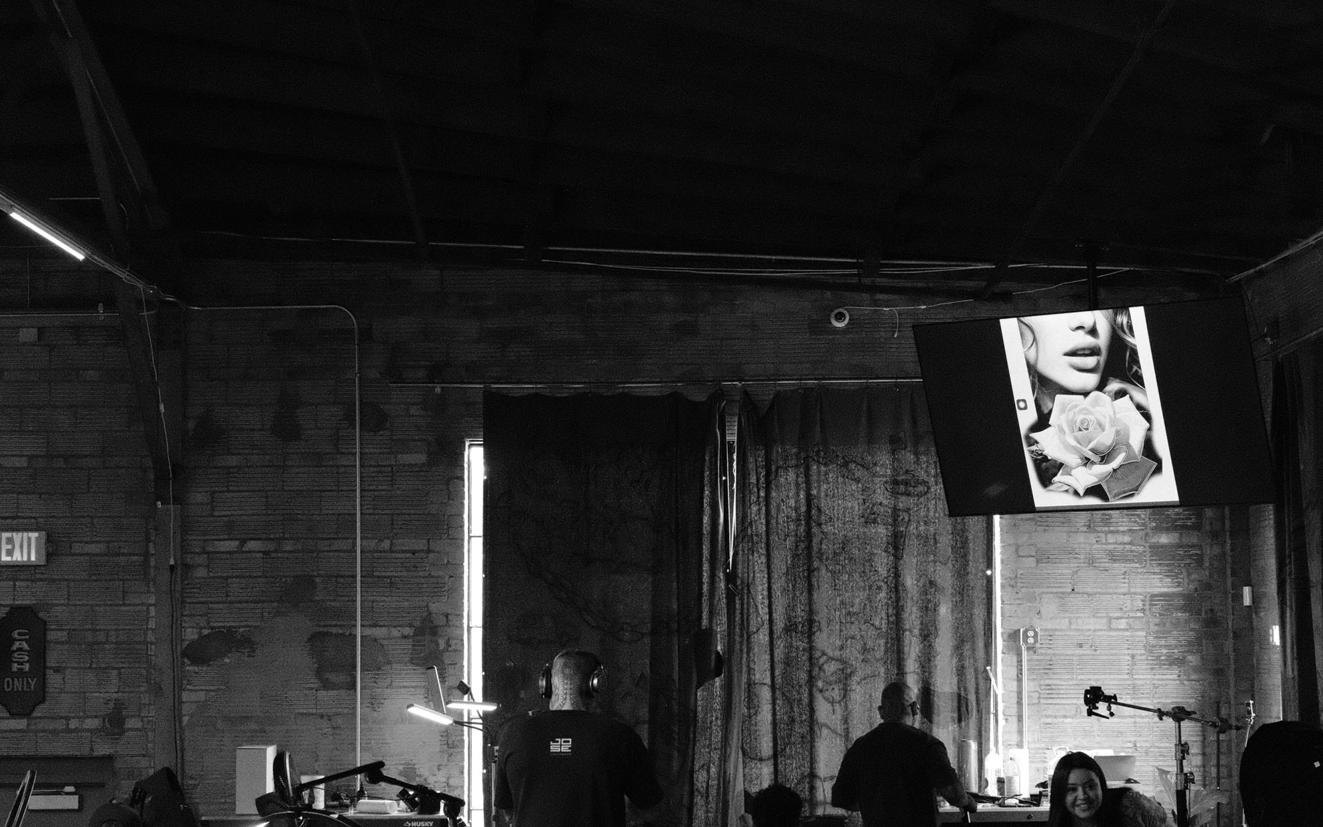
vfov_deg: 18.9
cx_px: 687
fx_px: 2488
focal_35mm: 69
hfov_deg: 29.8
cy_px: 432
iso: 8000
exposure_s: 1/400
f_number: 4.5
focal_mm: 23
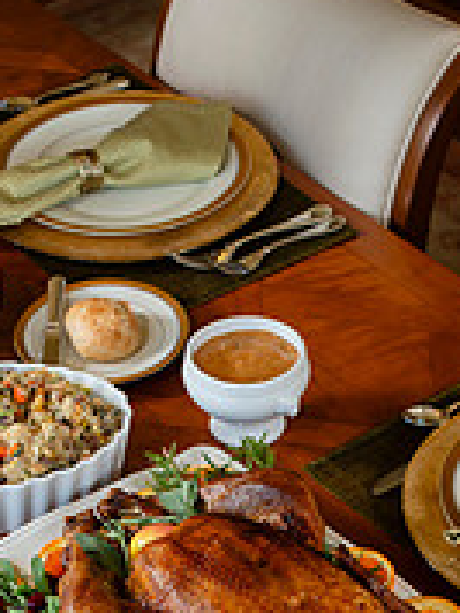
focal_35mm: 122
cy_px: 644
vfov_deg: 15.8
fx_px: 2159
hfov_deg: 12.2
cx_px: 256
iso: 200
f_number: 6.3
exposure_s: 1/60
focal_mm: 50
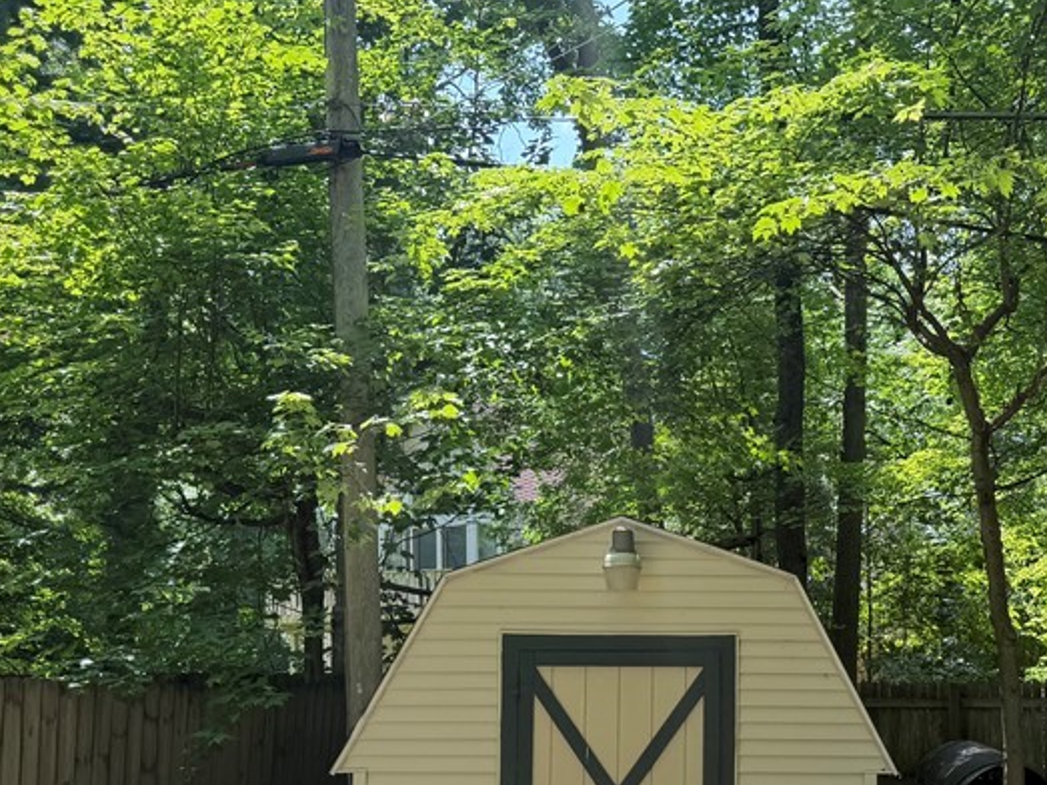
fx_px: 1421
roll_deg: +1.4
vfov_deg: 30.1
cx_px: 769
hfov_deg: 39.5
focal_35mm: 47
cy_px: 635
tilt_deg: +1.8
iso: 80
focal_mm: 6.76
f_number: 1.78
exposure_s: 1/559
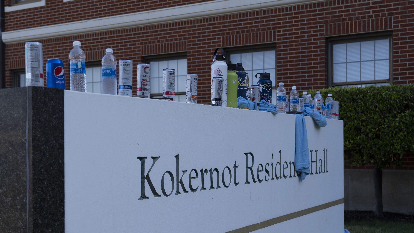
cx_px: 164
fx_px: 560
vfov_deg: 23.4
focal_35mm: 51
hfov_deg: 40.4
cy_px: 151
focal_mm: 39
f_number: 4.5
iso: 100
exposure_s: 1/400
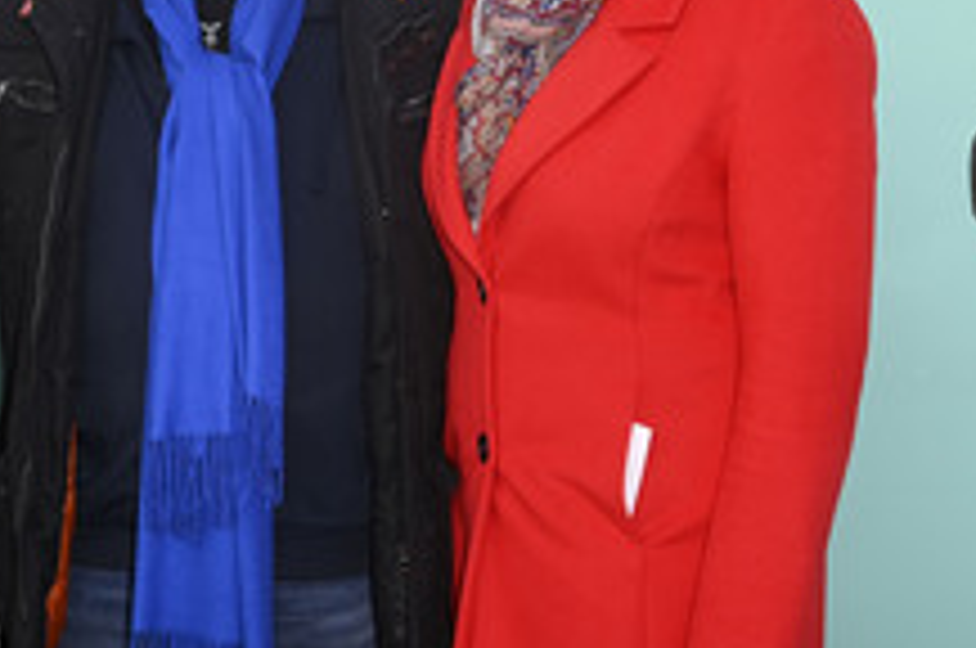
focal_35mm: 79
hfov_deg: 25.2
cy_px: 216
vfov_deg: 17.2
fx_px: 2139
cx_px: 187
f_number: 9
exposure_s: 1/125
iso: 640
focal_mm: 38
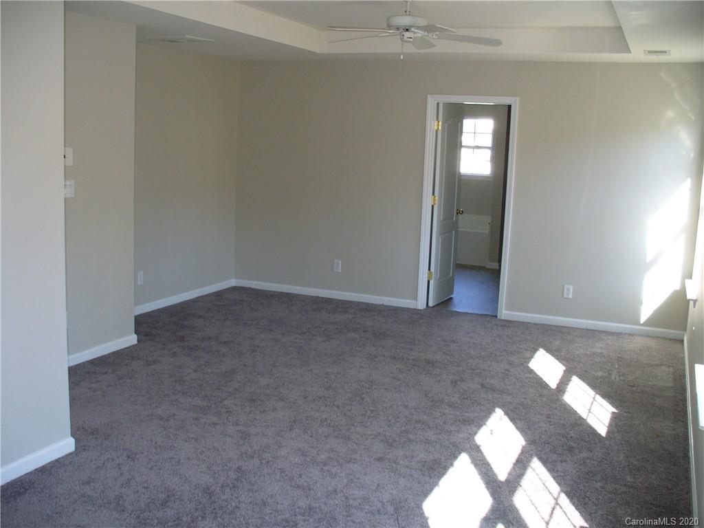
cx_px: 352
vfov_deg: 38.7
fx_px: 752
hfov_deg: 50.1
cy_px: 264
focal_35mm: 37
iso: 100
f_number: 2.8
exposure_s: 1/50
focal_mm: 6.1
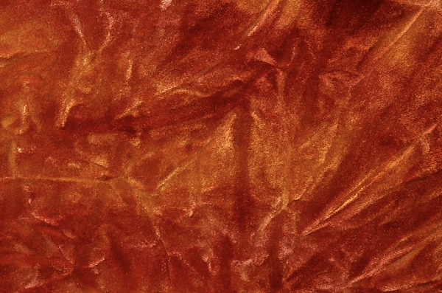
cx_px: 221
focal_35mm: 105
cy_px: 146
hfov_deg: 19.5
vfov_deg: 13.0
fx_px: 1286
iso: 400
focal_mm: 70
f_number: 11
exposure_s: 1/250
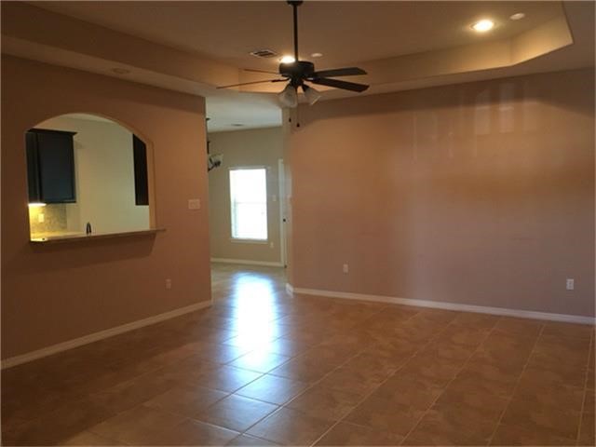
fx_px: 499
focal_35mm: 29
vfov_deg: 48.2
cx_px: 298
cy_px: 224
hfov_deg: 61.7
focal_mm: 4.15
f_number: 2.2
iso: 200
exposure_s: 1/24
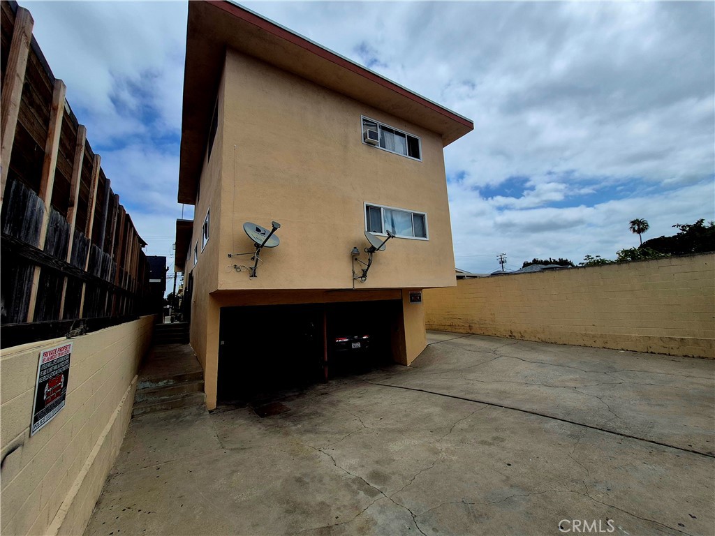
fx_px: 269
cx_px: 358
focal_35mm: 13
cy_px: 268
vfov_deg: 89.9
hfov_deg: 106.2
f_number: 2.2
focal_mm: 1.74
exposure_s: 1/5000
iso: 50
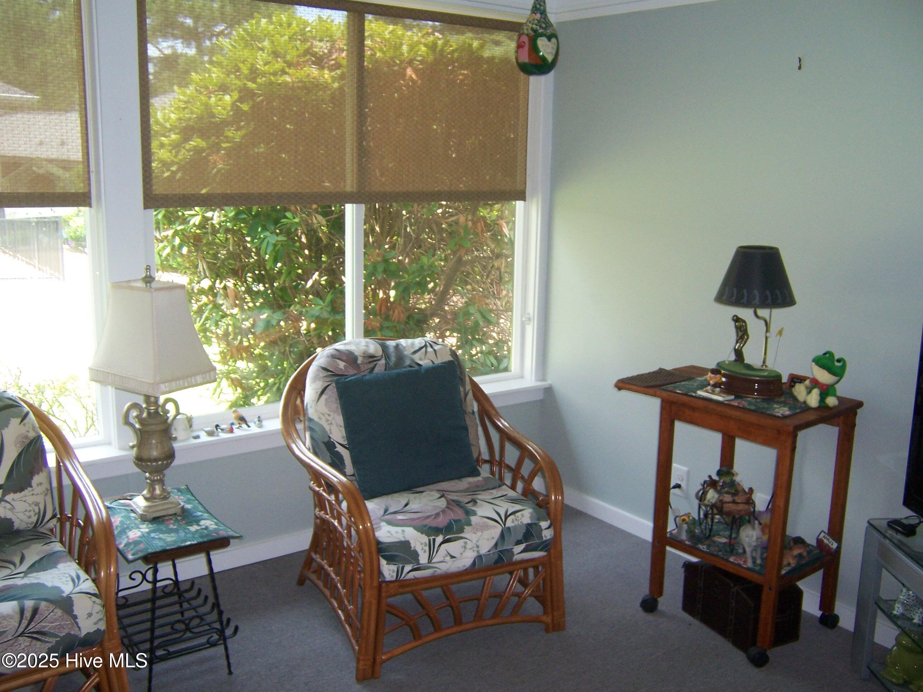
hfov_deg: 55.4
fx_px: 880
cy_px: 346
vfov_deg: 42.9
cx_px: 462
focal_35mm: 33
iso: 140
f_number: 2.8
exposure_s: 1/60
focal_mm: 5.5
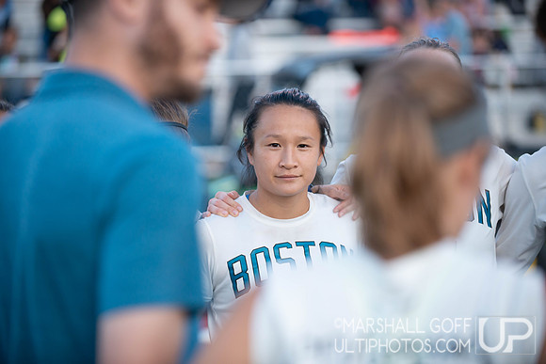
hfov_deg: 15.8
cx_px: 273
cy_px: 182
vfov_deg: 10.6
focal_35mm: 130
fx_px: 1972
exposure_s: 1/800
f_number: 3.2
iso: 1000
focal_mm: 130
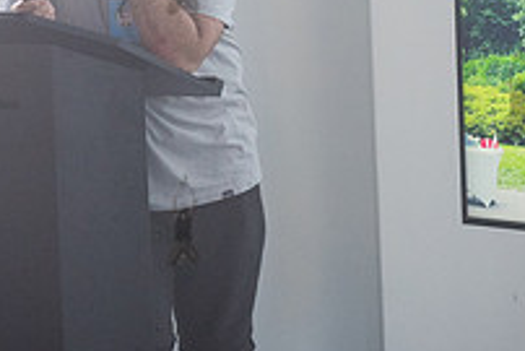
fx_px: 4188
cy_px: -32
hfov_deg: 7.2
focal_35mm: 287
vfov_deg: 4.8
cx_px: 182
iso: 4000
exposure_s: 1/320
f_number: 4
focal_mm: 100
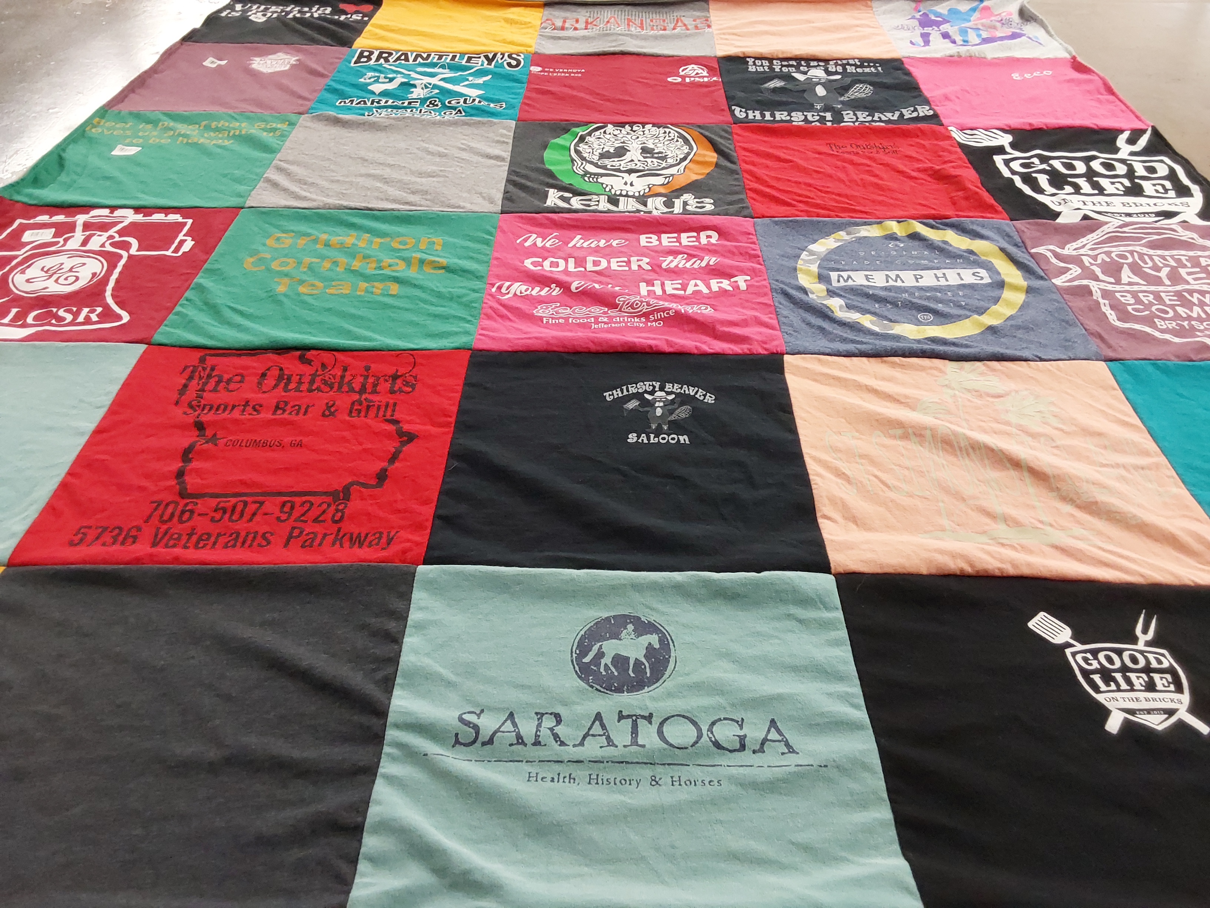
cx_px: 605
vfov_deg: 49.7
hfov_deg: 63.4
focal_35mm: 28
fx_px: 979
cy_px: 454
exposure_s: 1/50
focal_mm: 2.91
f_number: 1.9
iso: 160
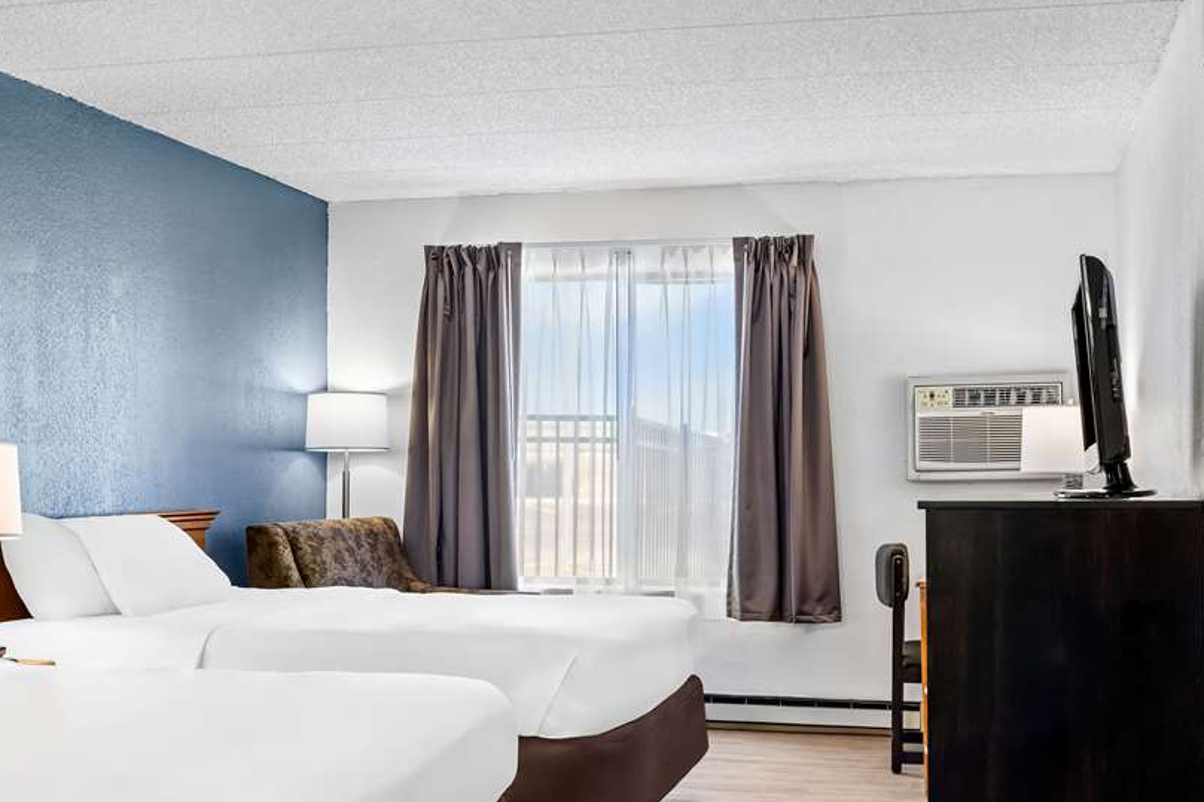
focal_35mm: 43
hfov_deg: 45.4
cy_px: 476
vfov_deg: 31.1
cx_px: 609
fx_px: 1438
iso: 400
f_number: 9
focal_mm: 34
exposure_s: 1/1.67
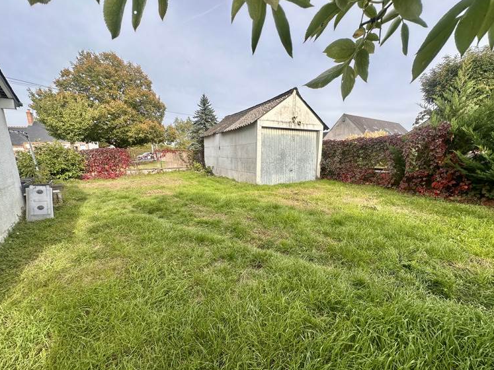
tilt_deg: -10.8
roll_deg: +1.5
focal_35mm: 15
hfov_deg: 98.1
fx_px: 214
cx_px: 257
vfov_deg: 81.7
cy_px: 192
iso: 40
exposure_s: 1/910
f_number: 2.2
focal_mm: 2.22
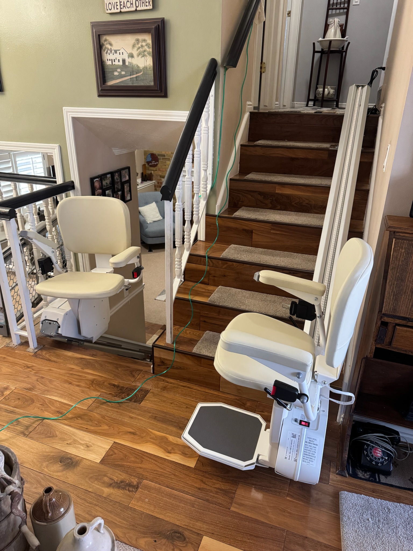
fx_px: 382
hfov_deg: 56.8
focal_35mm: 24
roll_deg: -1.6
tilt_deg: -23.2
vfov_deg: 71.6
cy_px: 276
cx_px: 206
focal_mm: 6.76
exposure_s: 1/60
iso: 400
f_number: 1.78
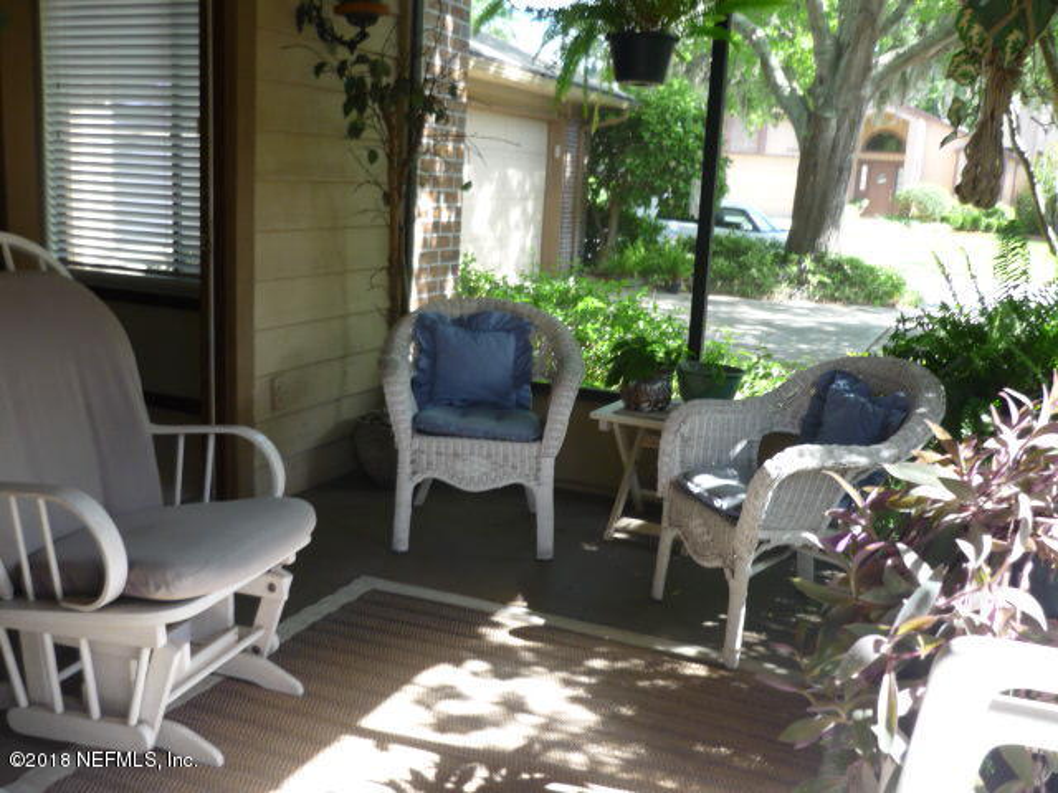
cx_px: 529
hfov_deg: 55.4
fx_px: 1009
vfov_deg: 42.9
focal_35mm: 33
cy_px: 396
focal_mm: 5.5
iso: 100
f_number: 2.8
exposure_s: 1/50
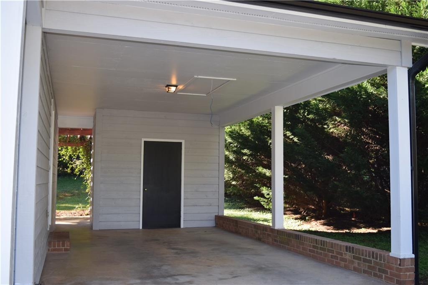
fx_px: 446
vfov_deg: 35.5
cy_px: 142
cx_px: 214
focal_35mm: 38
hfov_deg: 51.3
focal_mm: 25
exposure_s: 1/200
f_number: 4
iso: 200
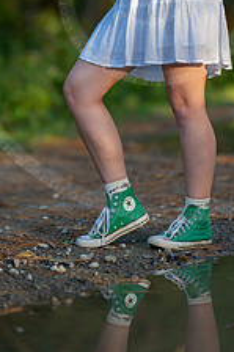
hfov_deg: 8.0
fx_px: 1670
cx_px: 160
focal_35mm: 171
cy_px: 19
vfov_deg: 11.9
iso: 160
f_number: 1.2
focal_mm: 85
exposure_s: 1/1000
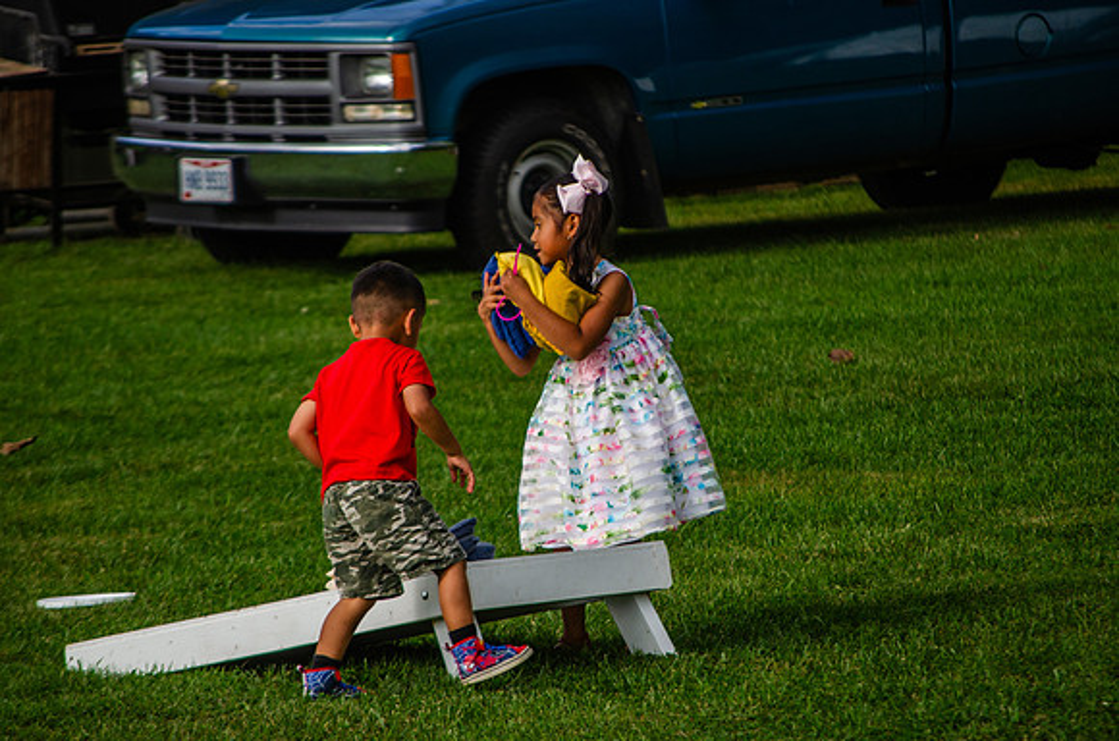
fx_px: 9305
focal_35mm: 300
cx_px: 560
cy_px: 370
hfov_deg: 6.9
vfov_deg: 4.6
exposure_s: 1/640
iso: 200
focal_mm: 200
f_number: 6.3
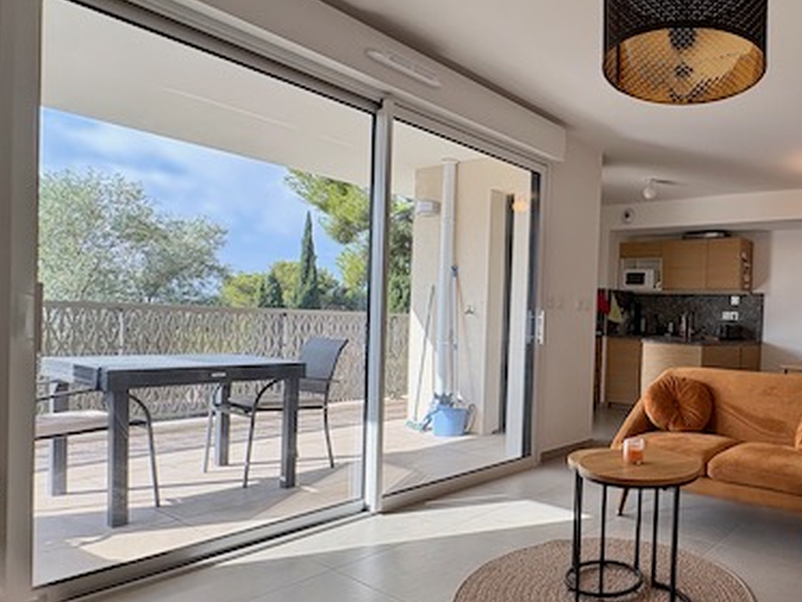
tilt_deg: -0.7
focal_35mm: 24
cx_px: 645
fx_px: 556
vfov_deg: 56.7
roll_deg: -1.5
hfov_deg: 65.0
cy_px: 335
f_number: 2.2
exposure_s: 1/344
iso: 64
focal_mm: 2.22
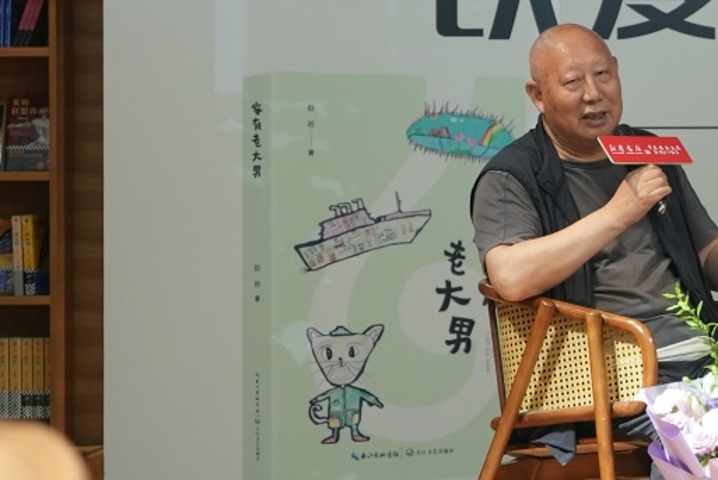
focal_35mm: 231
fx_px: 4611
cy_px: 211
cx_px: 962
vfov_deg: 6.0
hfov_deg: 8.8
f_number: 3.2
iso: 1600
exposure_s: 1/500
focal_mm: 79
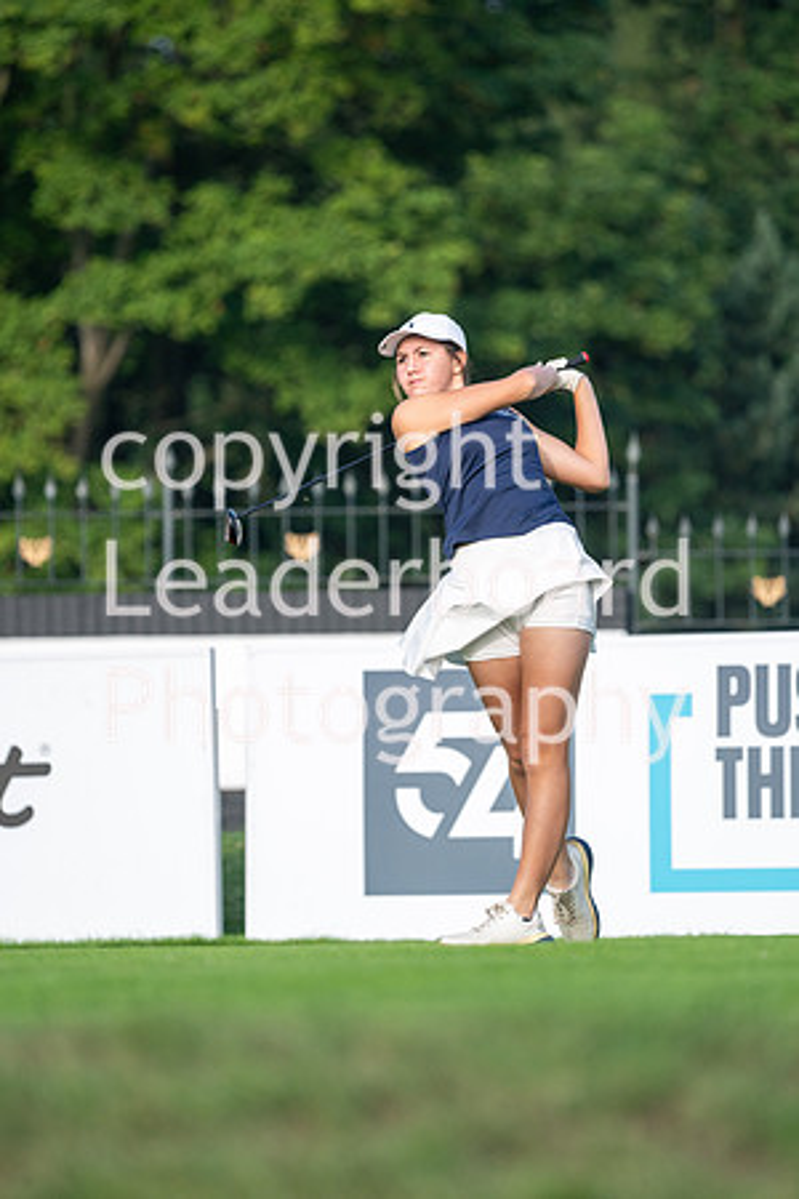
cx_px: 400
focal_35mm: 300
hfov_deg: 4.6
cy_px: 600
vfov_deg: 6.9
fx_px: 9987
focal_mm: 300
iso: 400
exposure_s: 1/1600
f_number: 5
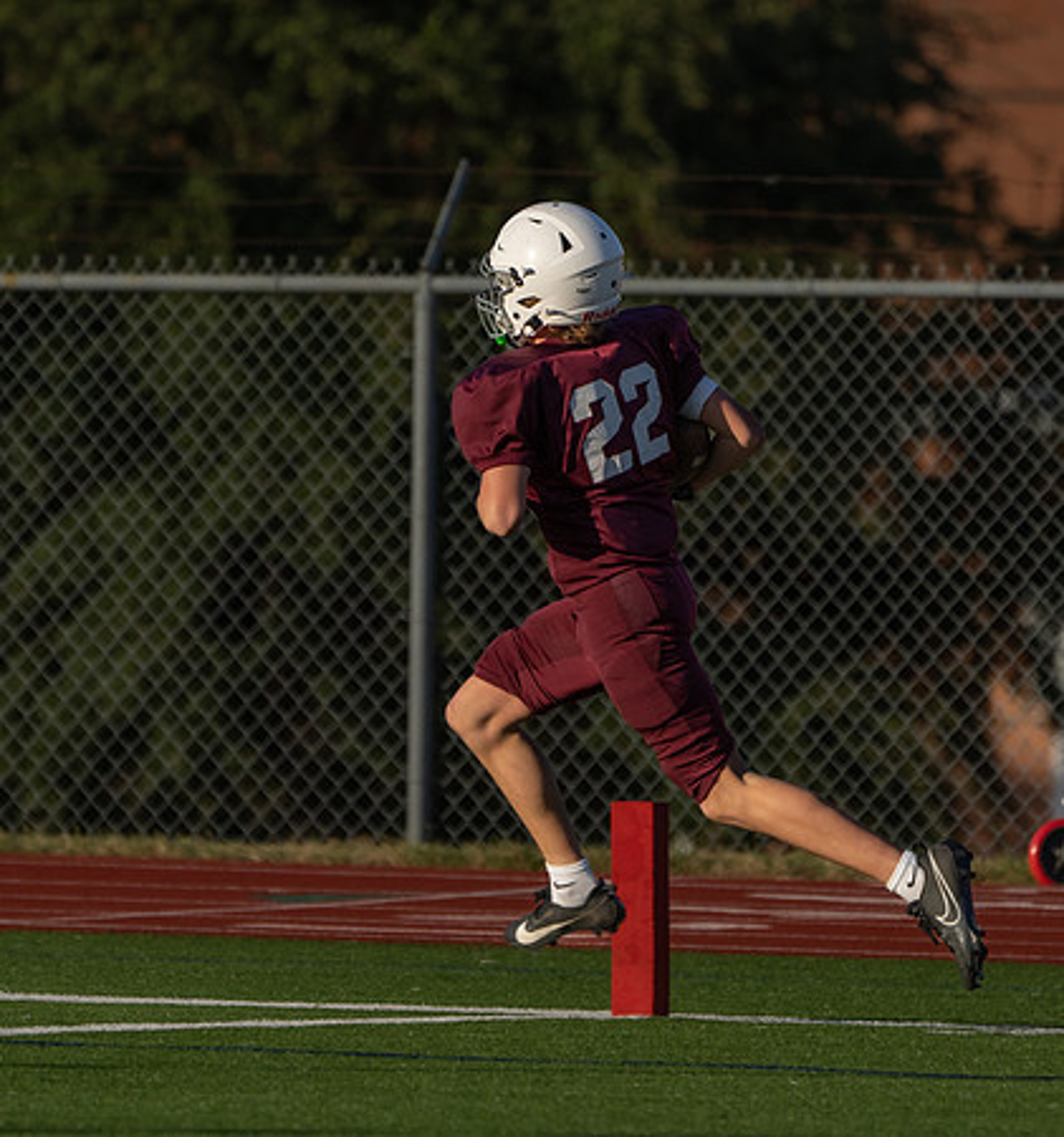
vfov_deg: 2.4
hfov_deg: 2.2
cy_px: 571
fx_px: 27442
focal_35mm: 762
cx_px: 596
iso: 100
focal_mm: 400
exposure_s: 1/1250
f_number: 5.6
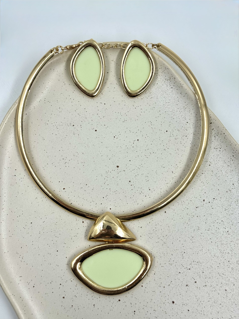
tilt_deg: -84.6
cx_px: 120
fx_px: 442
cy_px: 160
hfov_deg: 30.3
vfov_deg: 39.7
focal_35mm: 48
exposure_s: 1/888
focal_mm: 6.76
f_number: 1.78
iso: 64
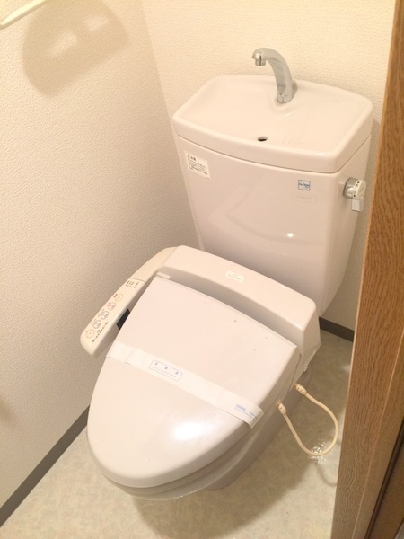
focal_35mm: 29
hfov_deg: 48.2
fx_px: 451
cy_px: 270
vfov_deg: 61.7
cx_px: 202
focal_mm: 4.15
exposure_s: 1/15
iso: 32
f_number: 2.2
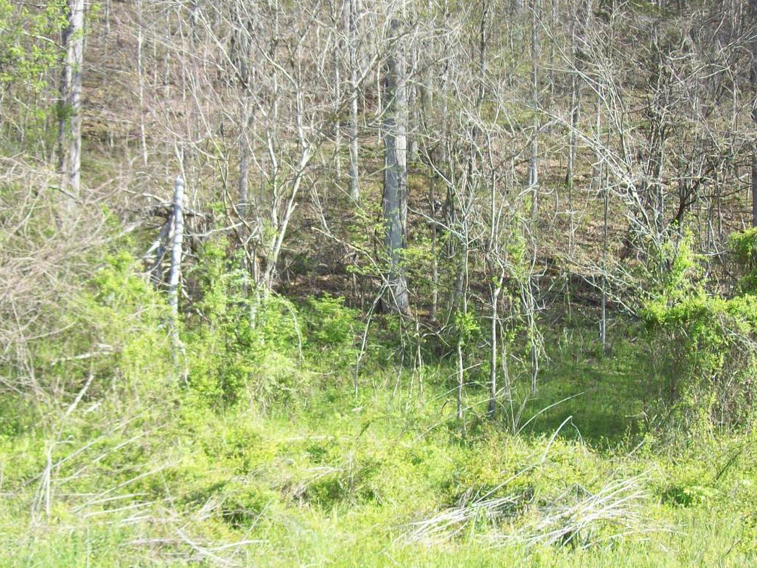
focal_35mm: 44
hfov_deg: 42.9
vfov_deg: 32.9
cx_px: 383
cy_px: 304
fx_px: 962
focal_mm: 6
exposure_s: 1/333
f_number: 2.7
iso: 80
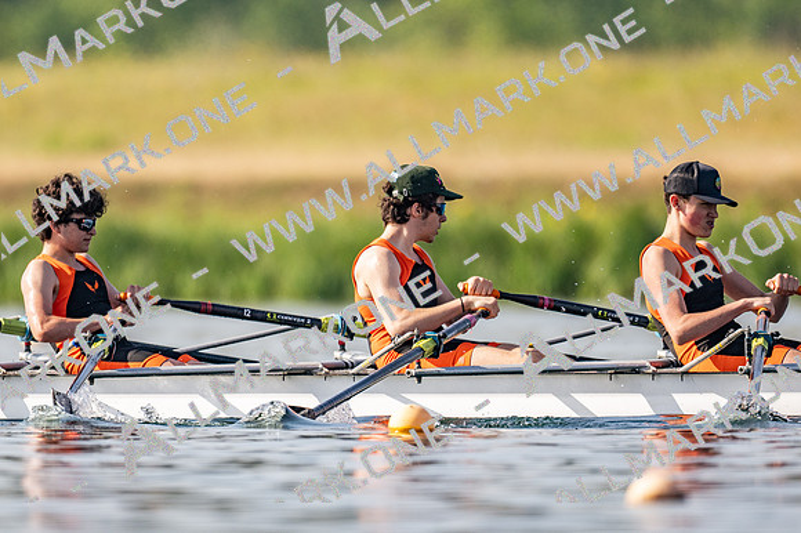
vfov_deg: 1.5
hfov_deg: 2.3
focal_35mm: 900
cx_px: 400
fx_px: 20013
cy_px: 266
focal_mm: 600
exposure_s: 1/2500
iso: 160
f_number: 4
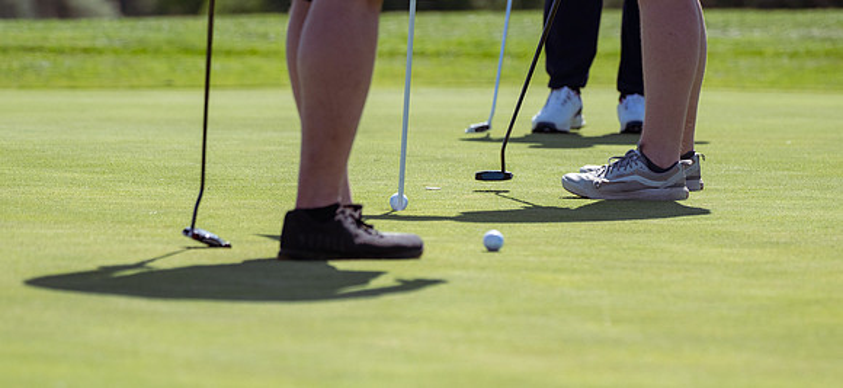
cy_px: 281
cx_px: 431
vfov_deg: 3.4
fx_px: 6568
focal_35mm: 306
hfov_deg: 7.3
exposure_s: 1/3200
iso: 640
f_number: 5.6
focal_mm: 270
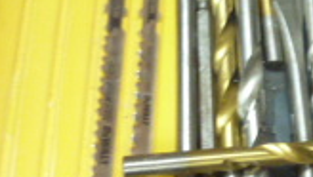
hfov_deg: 19.3
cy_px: 8
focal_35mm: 106
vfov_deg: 11.4
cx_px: 342
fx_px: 881
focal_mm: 4.1
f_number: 3.3
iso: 250
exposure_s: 1/30
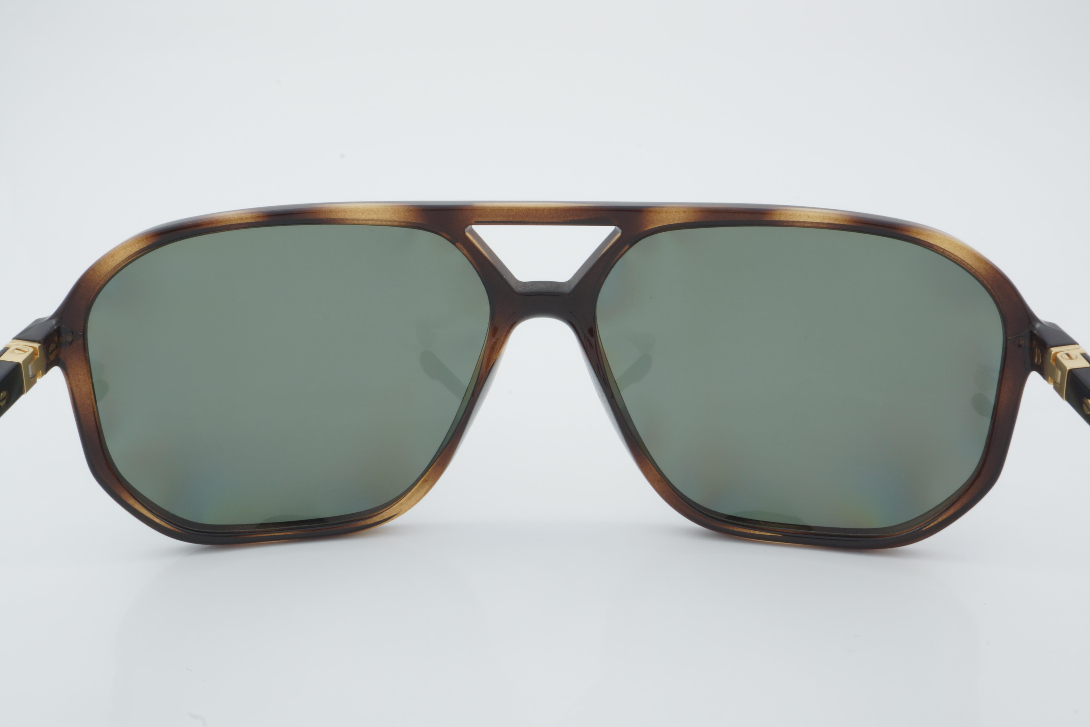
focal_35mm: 45
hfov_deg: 43.6
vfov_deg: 29.9
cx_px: 545
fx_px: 1362
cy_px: 364
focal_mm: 30
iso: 100
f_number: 29
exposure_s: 1/3
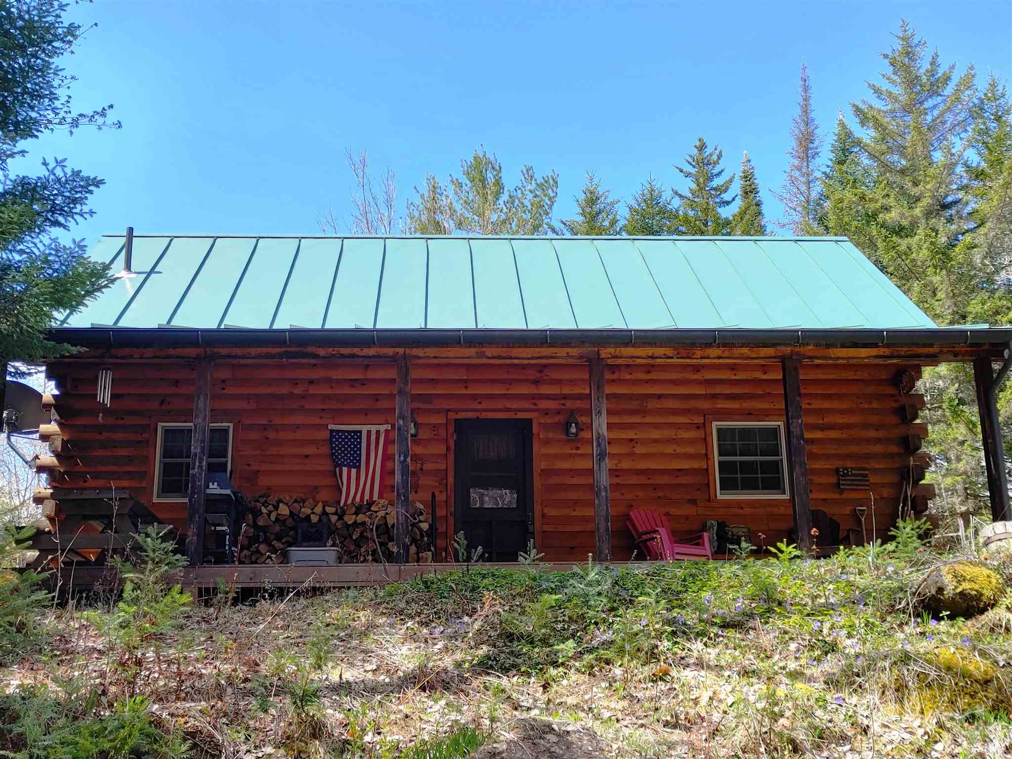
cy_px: 380
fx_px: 1286
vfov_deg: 32.9
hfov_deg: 42.9
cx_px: 506
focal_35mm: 44
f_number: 1.8
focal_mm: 5.58
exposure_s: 1/538
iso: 50
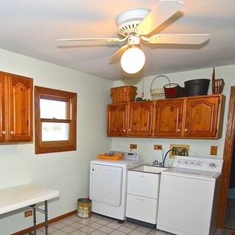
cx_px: 67
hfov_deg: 56.9
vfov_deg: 57.3
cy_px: 163
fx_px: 207
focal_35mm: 27
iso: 200
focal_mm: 10
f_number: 4
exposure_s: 1/60
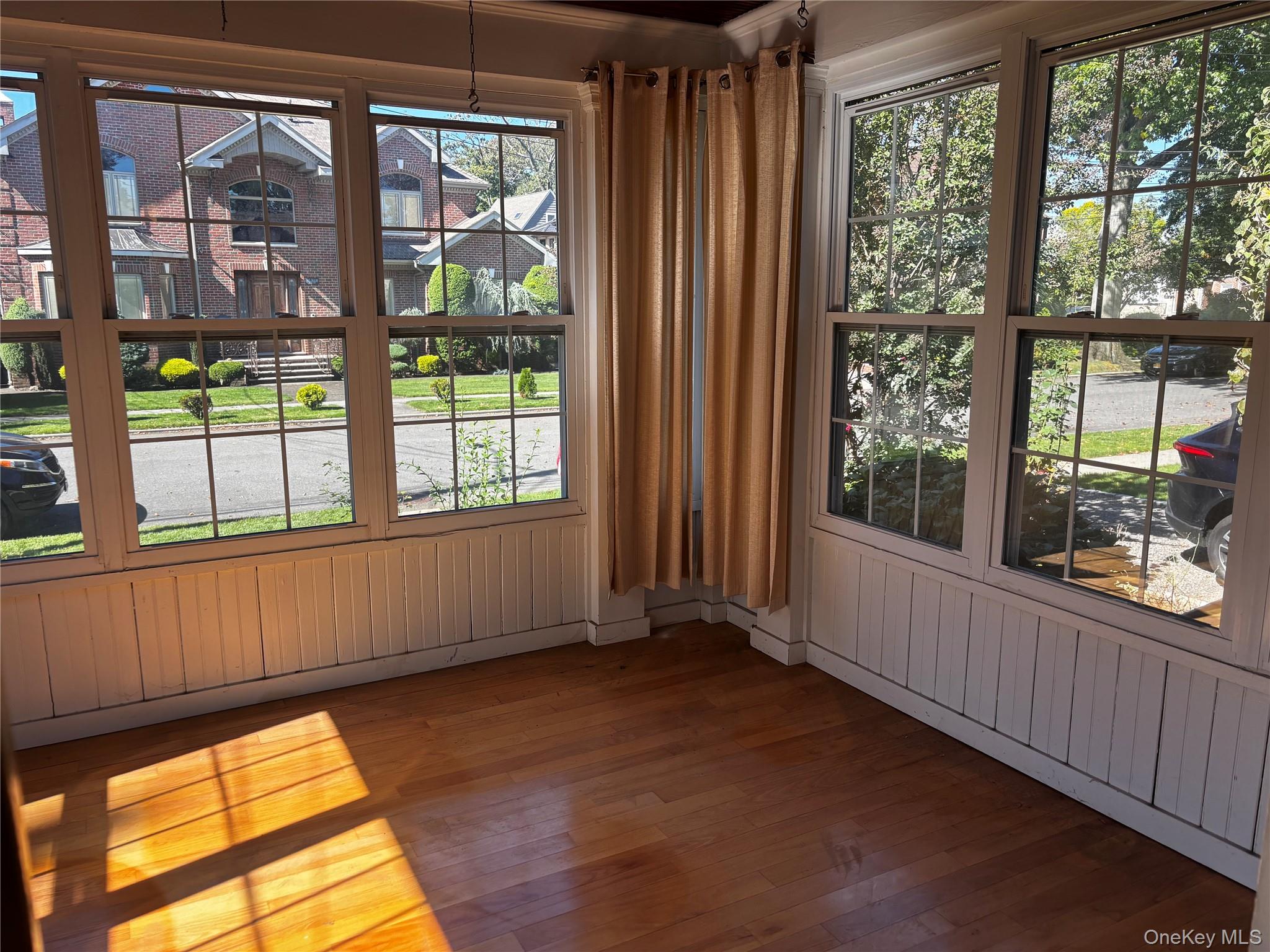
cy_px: 476
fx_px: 954
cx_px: 635
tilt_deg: -10.8
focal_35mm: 26
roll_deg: -0.6
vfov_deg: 53.1
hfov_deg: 67.3
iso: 50
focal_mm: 5.96
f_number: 1.6
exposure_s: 1/416
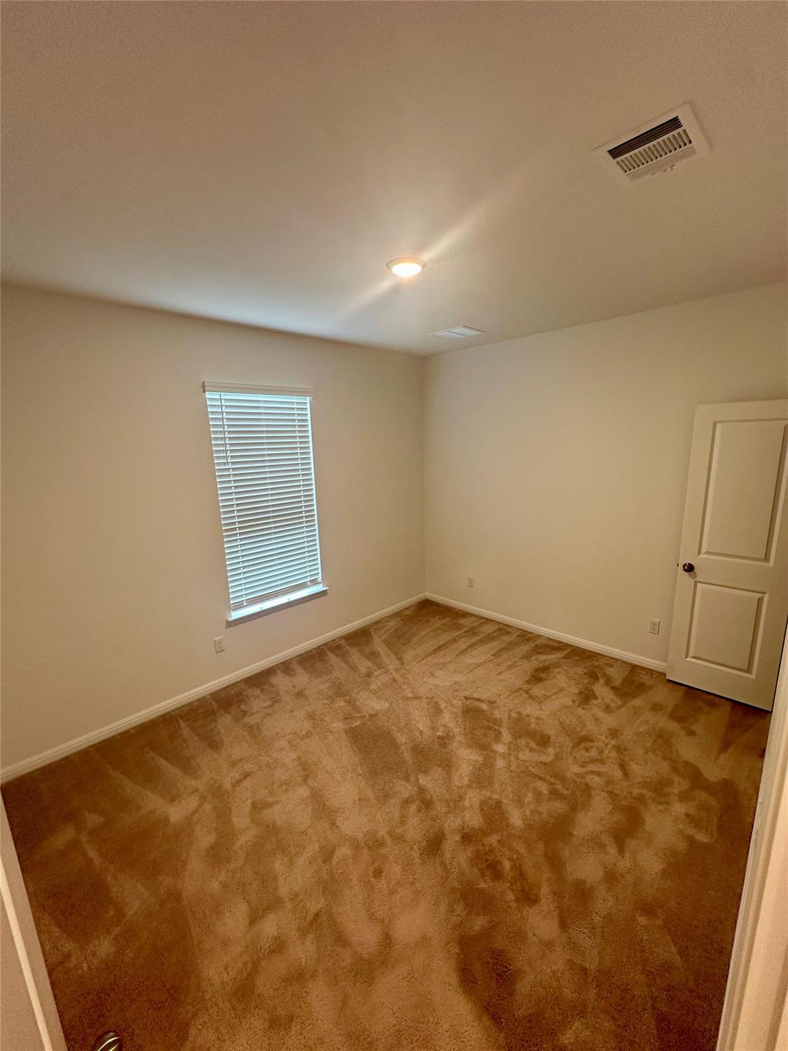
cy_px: 526
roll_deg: +0.8
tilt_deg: -10.8
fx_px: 425
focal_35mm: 14
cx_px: 394
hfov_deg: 85.7
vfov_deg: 102.1
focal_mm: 2.22
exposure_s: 1/60
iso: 160
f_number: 2.2
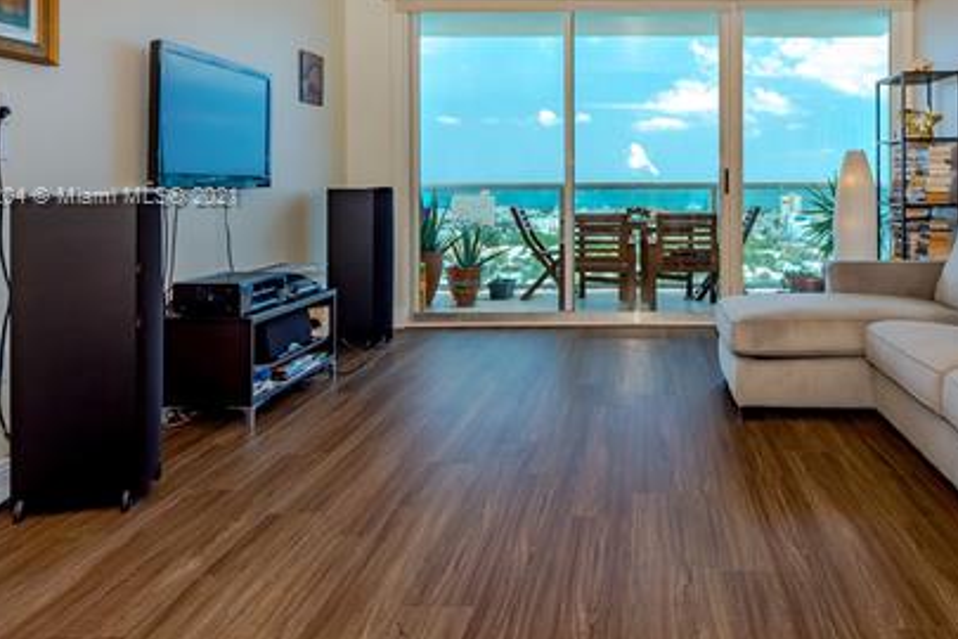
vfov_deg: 42.8
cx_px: 669
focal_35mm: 30
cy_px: 199
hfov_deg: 59.9
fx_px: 798
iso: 200
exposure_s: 1/160
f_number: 8
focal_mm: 19
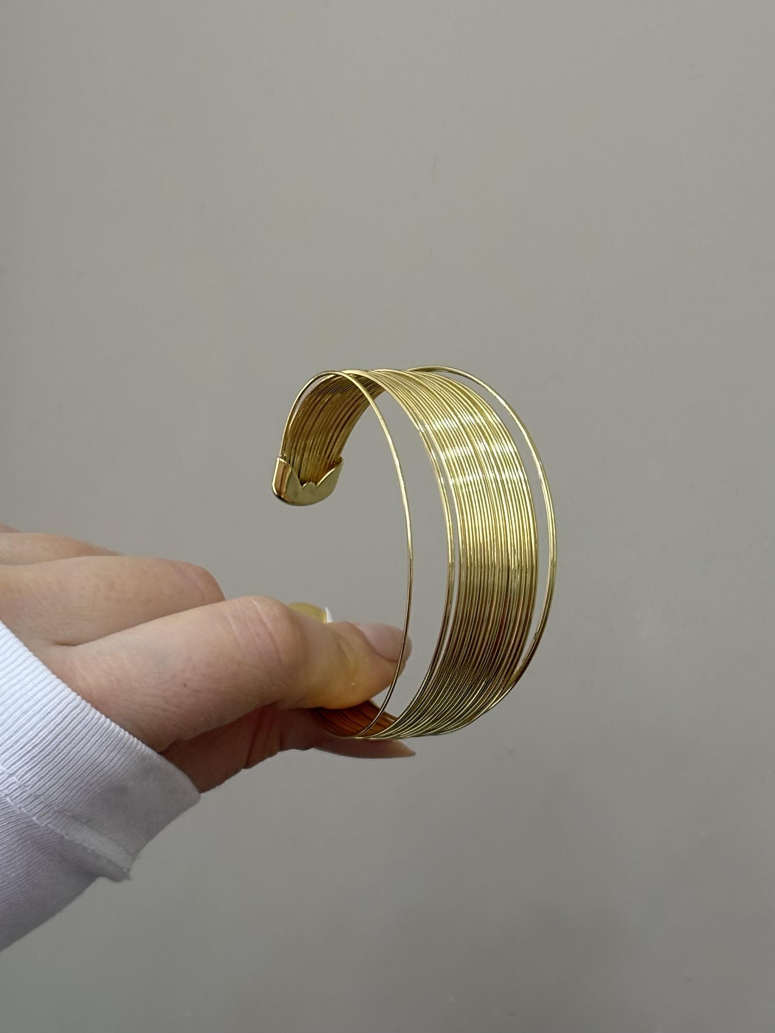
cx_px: 388
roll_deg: +0.0
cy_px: 516
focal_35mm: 52
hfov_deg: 28.0
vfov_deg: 36.8
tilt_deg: +5.0
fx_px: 1552
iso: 50
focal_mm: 5.96
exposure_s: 1/100
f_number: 1.6
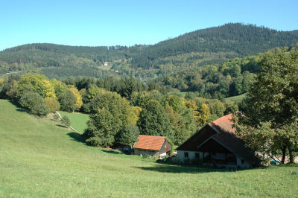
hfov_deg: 48.0
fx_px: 335
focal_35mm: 40
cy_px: 99
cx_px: 149
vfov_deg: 33.0
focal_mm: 27
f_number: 11
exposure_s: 1/100
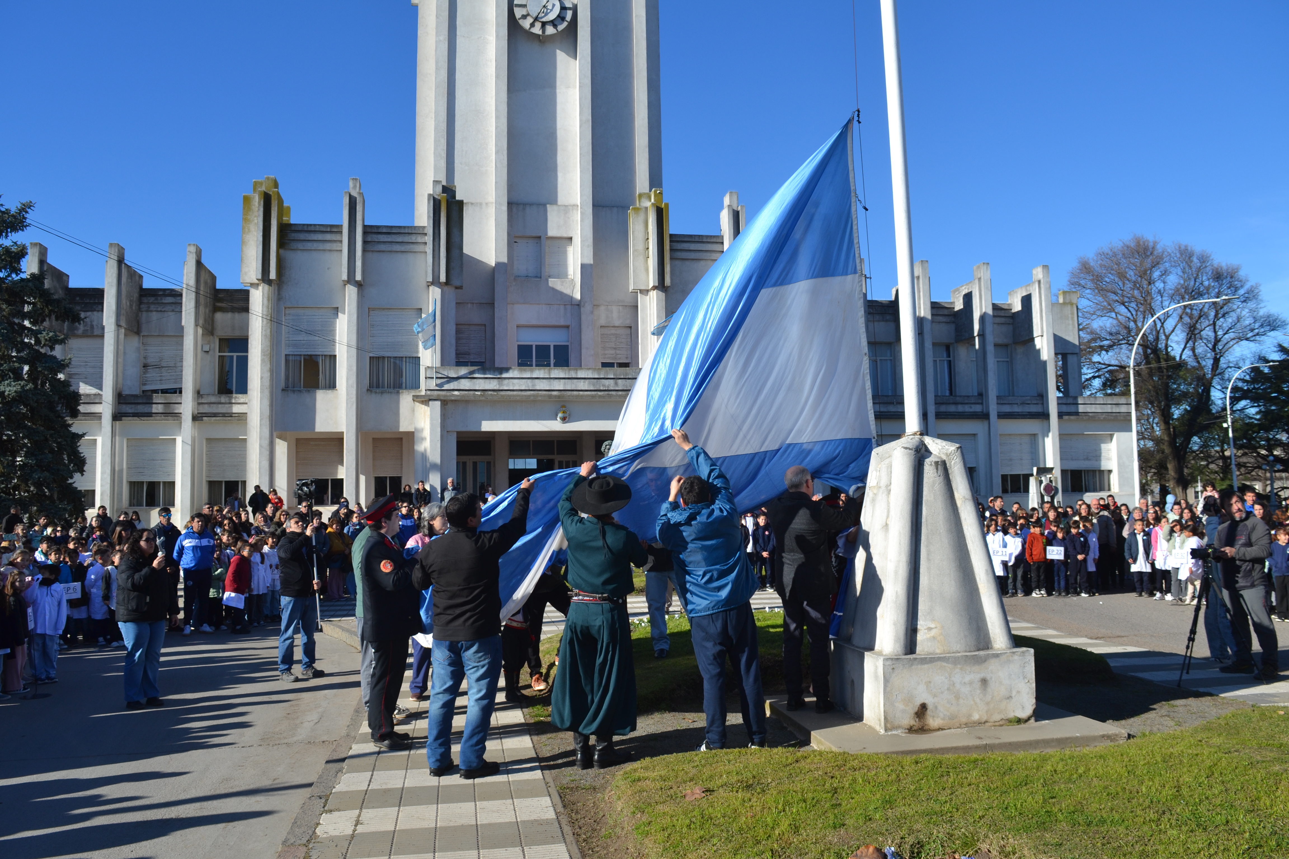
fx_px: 967
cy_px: 430
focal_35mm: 27
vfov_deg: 47.9
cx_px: 644
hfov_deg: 67.4
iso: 100
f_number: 8
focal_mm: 18
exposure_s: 1/250
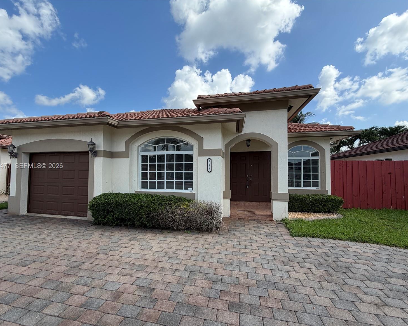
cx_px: 200
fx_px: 181
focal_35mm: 15
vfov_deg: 84.0
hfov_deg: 96.8
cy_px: 166
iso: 40
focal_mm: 2.22
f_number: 2.2
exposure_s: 1/585
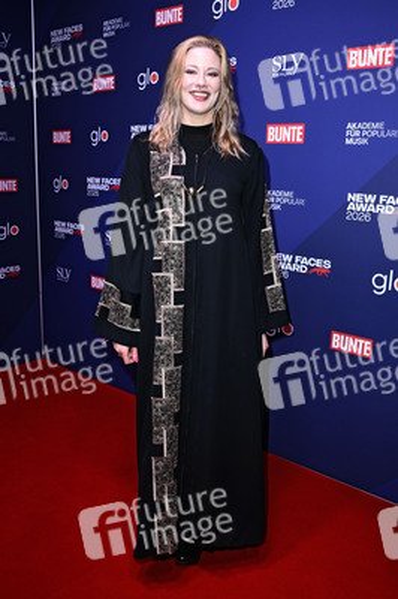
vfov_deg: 58.8
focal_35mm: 32
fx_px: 532
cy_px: 300
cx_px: 199
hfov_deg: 41.0
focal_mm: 32
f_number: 5.6
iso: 1000
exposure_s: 1/250
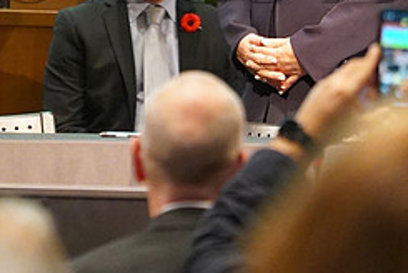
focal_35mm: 473
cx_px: 202
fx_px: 5367
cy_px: -42
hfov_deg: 4.4
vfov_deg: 2.9
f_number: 4
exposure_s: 1/200
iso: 12800
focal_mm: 200
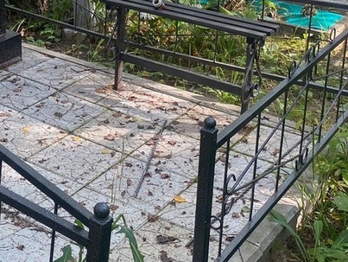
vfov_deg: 21.4
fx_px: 664
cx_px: 40
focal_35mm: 66
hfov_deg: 28.3
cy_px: -10
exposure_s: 1/121
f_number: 1.8
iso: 50
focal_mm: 4.25
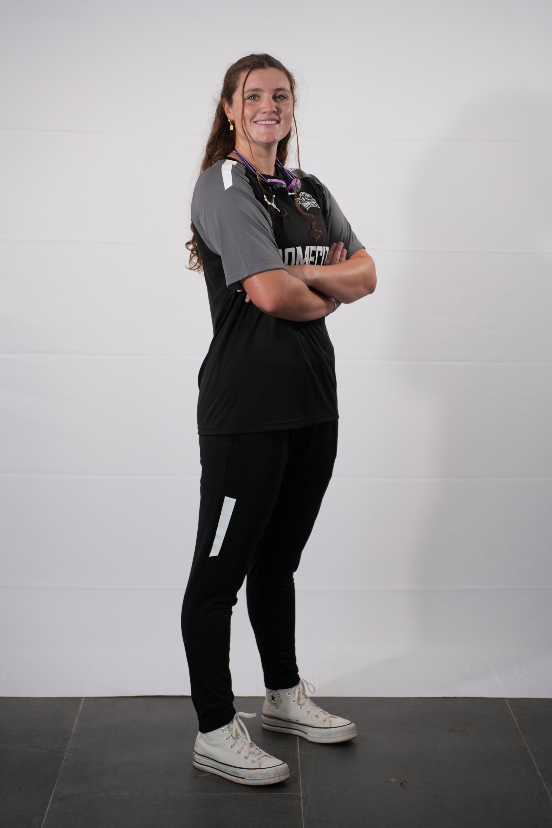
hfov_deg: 18.2
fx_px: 1725
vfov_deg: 27.0
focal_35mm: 75
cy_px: 414
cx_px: 276
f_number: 2.8
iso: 640
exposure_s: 1/200
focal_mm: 74
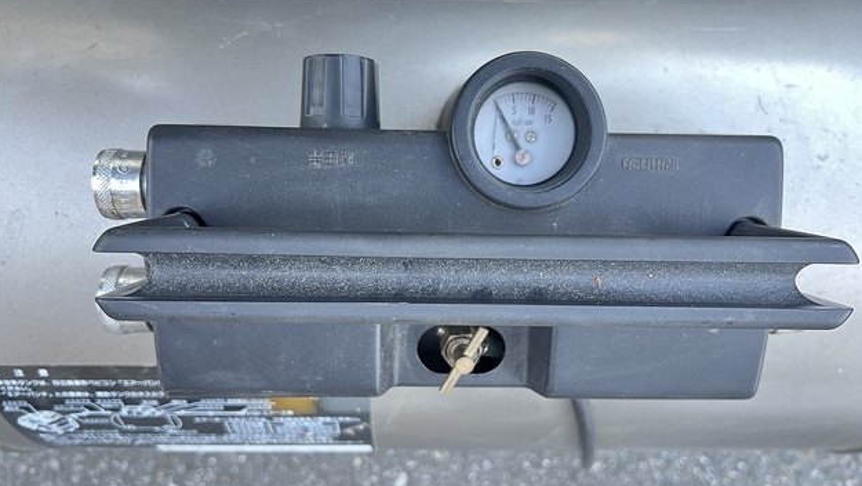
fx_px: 663
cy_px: 269
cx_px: 437
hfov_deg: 66.0
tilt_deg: -77.6
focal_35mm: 29
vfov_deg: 40.2
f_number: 1.5
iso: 125
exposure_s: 1/93
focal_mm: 5.7
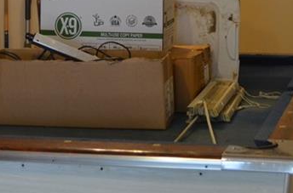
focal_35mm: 125
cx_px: 146
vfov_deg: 10.6
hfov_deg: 16.4
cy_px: -58
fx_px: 1014
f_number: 4.5
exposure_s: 1/30
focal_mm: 28
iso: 800
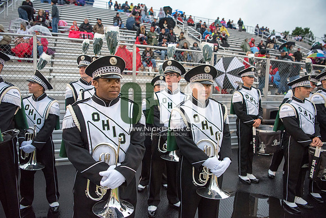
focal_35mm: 24
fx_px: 217
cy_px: 109
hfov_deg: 73.7
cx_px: 163
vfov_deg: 53.2
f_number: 3.2
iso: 2000
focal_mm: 24
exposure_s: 1/800
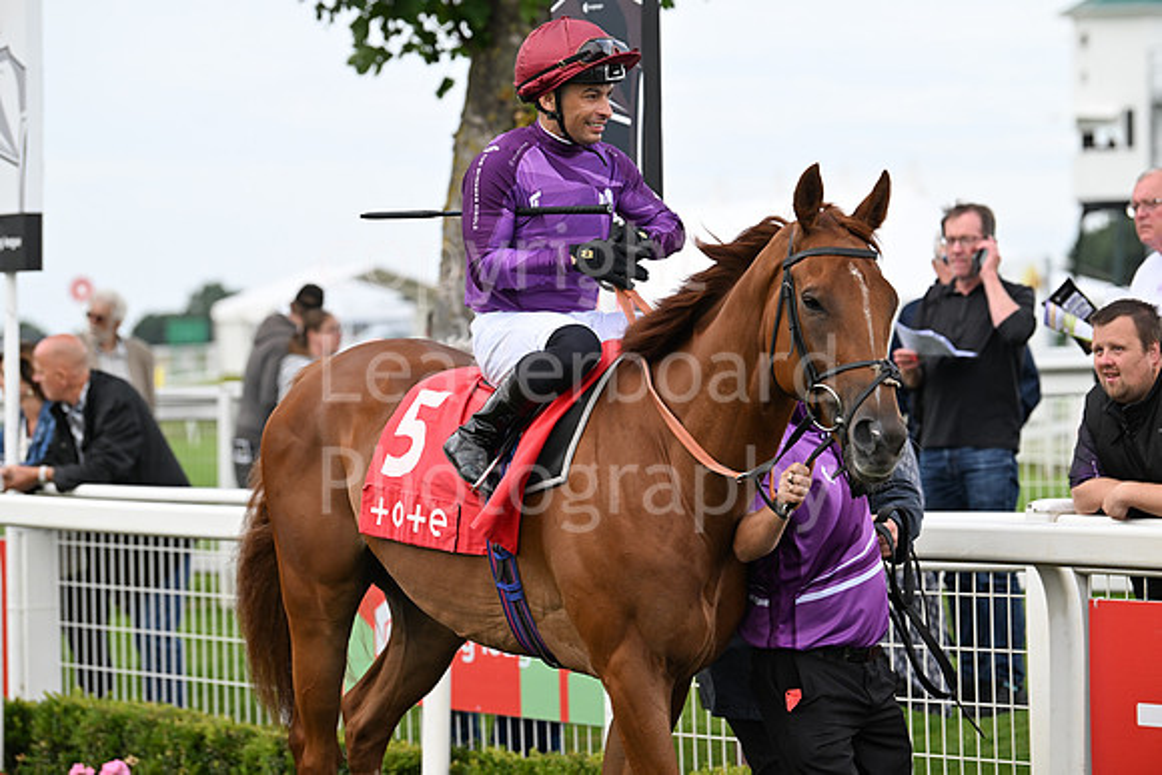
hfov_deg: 14.7
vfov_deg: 9.8
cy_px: 388
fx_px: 4520
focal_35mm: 140
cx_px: 581
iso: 800
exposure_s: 1/1600
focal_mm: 140
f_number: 4.5
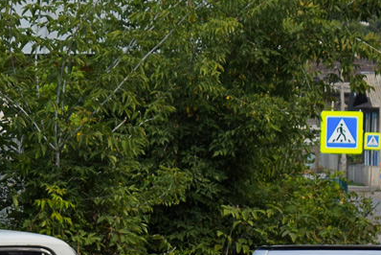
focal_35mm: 249
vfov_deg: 5.5
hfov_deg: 8.2
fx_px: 2632
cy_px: 235
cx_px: -114
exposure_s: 1/500
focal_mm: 55
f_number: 5.6
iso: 200
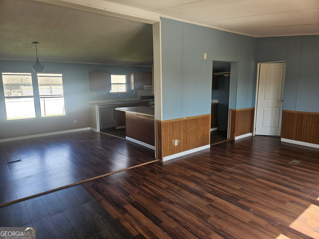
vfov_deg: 58.9
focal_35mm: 23
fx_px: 212
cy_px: 120
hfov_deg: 73.9
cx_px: 160
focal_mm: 5.4
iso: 50
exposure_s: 1/180
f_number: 1.8
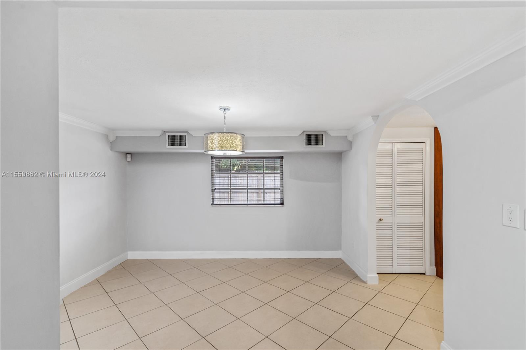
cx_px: 263
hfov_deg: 96.7
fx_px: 234
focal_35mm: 16
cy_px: 175
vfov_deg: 73.8
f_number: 7.1
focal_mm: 16
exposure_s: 1/60
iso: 640
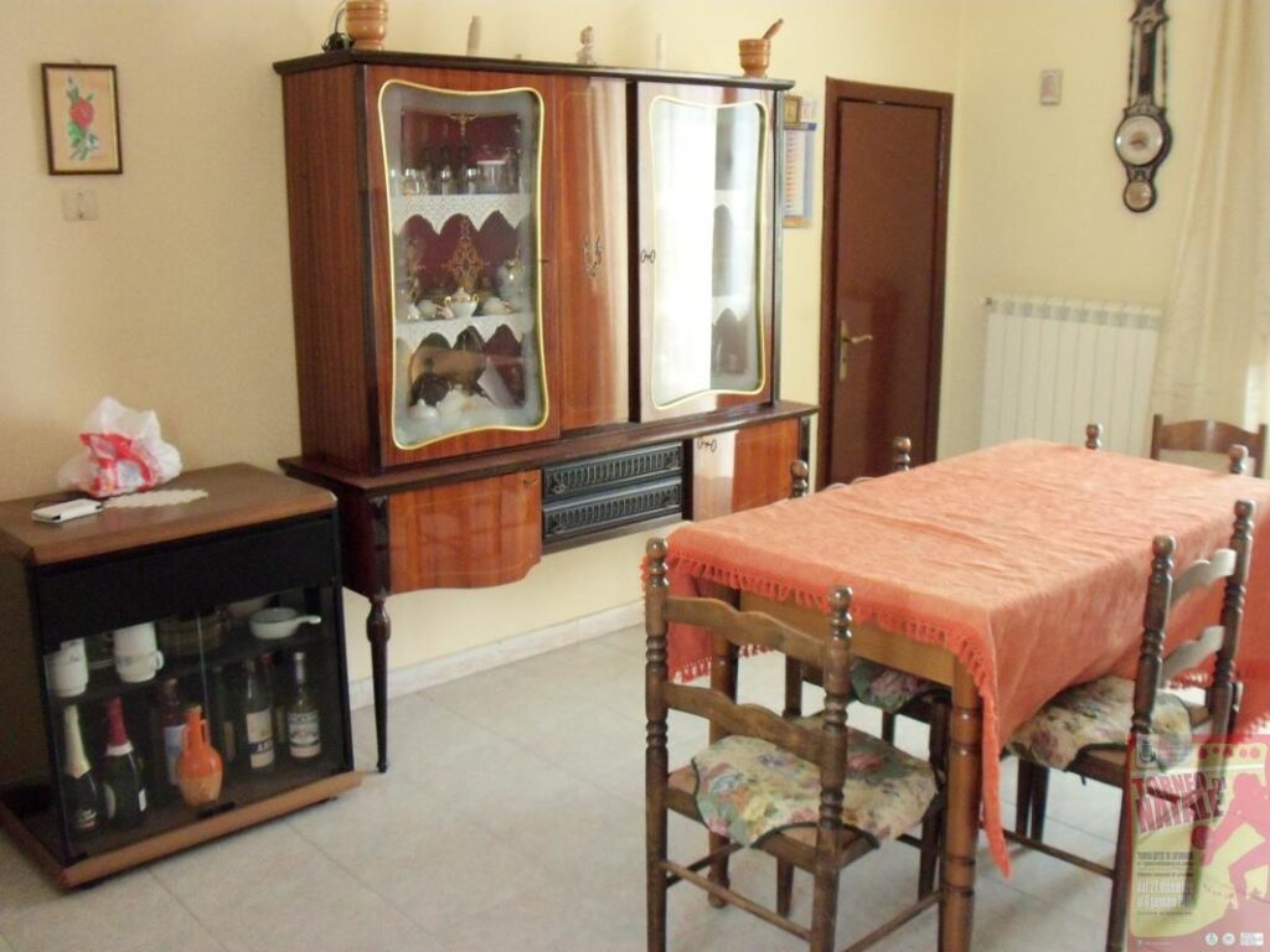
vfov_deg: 41.8
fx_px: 1247
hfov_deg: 54.0
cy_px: 476
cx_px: 635
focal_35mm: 34
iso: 400
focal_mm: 5.7
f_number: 2.9
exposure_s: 1/20
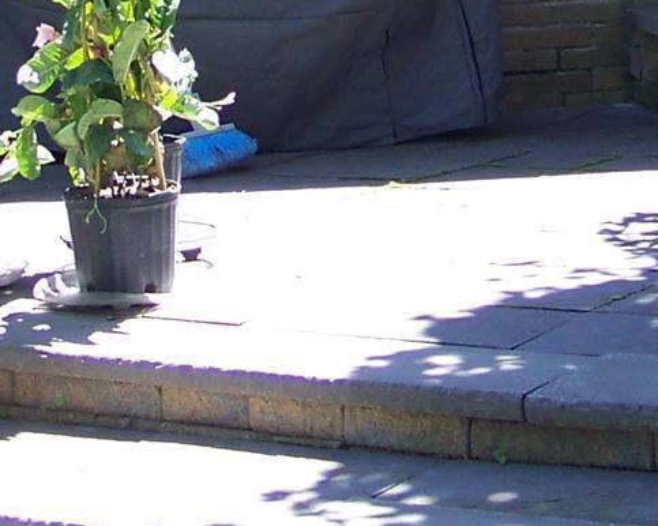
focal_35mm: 149
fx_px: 2900
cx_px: 196
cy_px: -256
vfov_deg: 10.0
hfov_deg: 12.9
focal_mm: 5.85
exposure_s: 1/80
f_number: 2.8
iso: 64
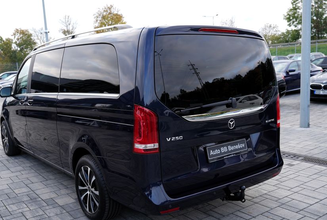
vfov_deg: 37.1
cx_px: 146
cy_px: 120
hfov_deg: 52.9
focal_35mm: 36
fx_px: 328
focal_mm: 29
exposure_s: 1/60
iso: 50
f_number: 4
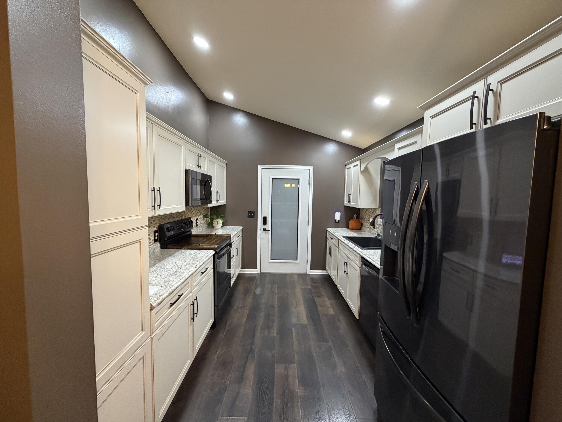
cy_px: 211
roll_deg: -1.1
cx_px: 281
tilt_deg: -3.4
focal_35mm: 14
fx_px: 227
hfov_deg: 102.1
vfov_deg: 85.7
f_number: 2.2
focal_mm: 2.22
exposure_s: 1/60
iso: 500
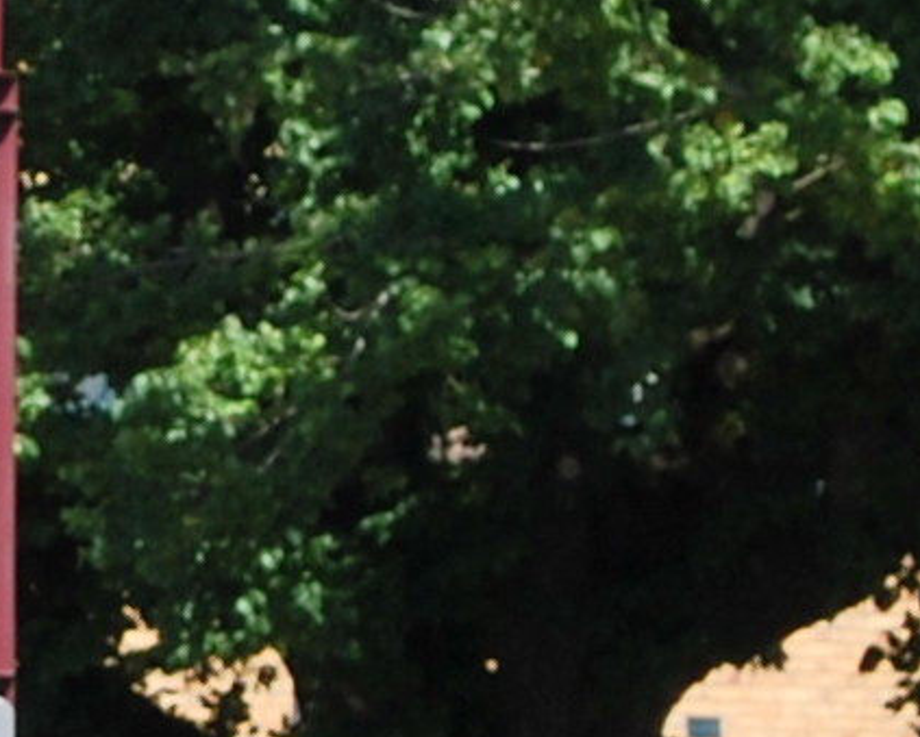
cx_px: -1825
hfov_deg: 2.7
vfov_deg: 2.2
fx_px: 19326
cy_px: 309
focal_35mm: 709
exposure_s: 1/250
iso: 100
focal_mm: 55
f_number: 8
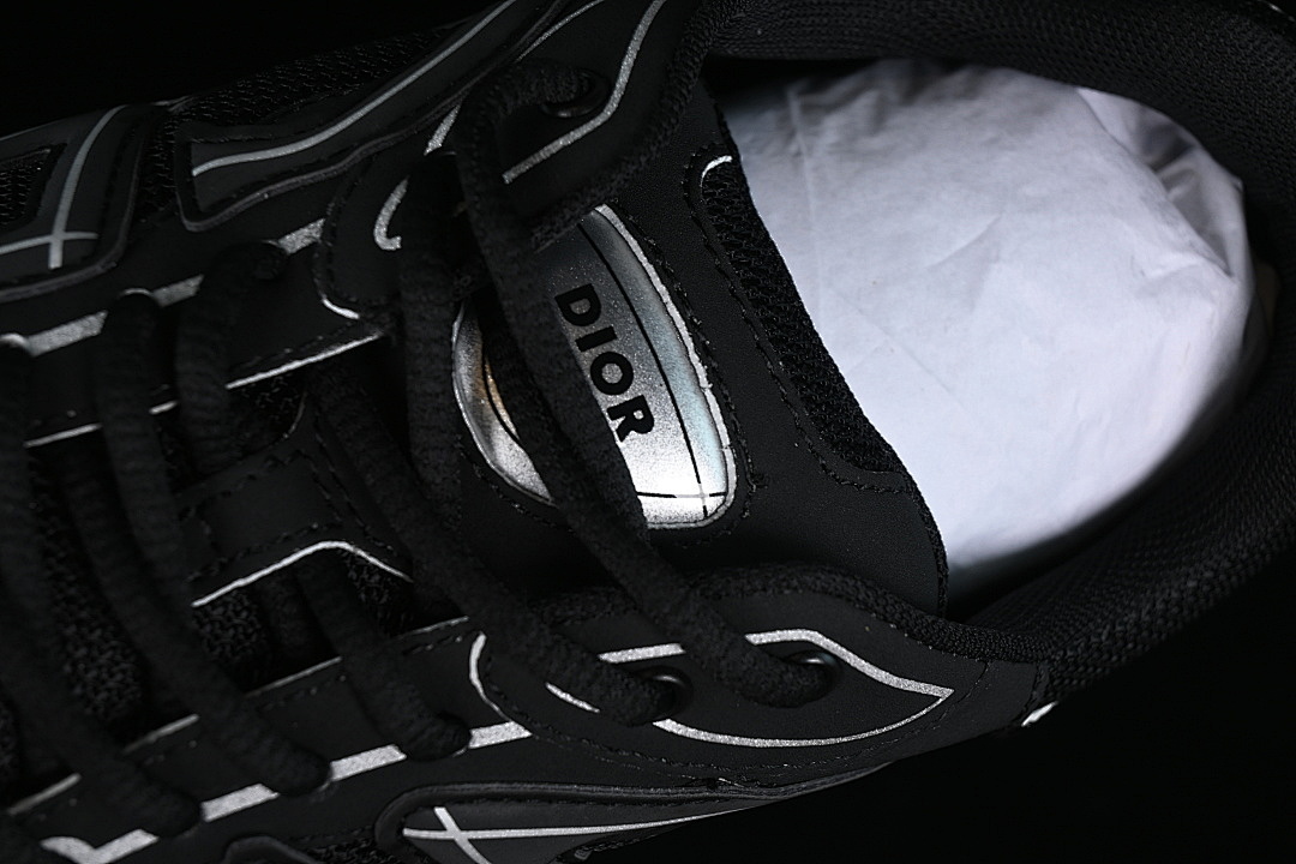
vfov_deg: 18.2
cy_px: 432
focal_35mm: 75
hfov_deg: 27.0
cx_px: 648
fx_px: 2700
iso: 160
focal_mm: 50
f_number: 6.3
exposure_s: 1/40
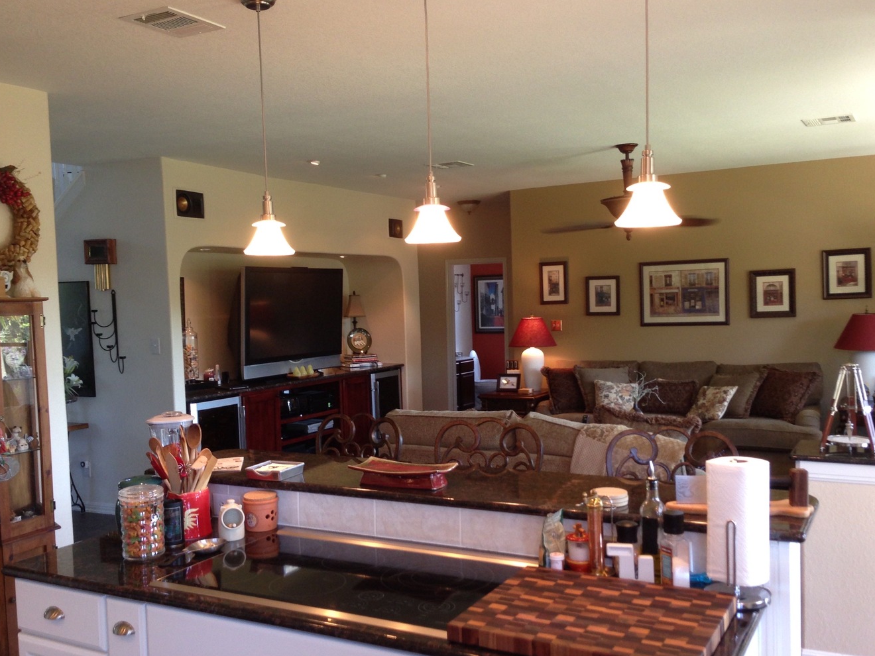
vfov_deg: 39.6
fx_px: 910
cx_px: 425
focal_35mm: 36
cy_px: 347
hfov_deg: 51.3
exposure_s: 1/20
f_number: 2.4
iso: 80
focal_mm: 4.12
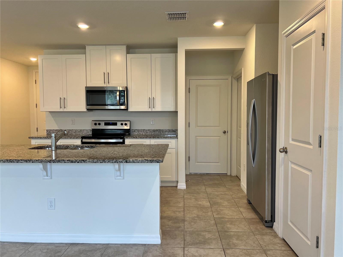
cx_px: 172
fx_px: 258
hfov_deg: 67.3
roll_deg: -0.1
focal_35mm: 26
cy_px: 128
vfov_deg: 53.1
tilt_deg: -2.4
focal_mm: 5.7
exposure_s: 1/120
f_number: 1.5
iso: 100
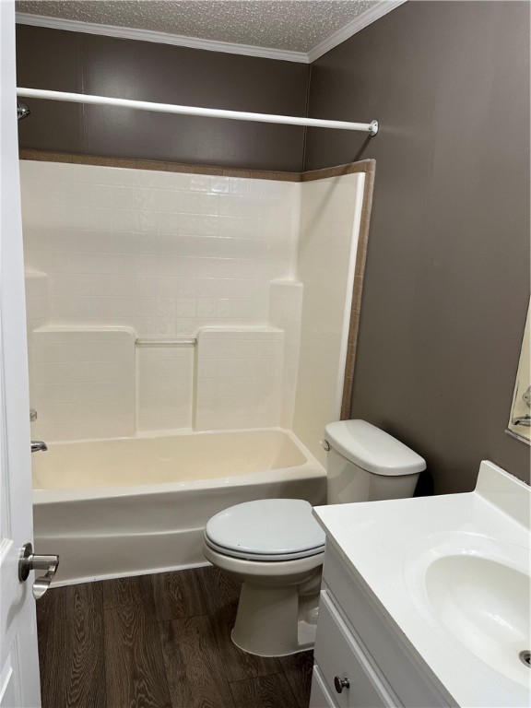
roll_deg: -2.7
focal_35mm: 26
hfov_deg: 53.1
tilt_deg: -12.9
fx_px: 532
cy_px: 354
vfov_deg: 67.3
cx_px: 266
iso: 100
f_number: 1.6
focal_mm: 5.1
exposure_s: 1/120
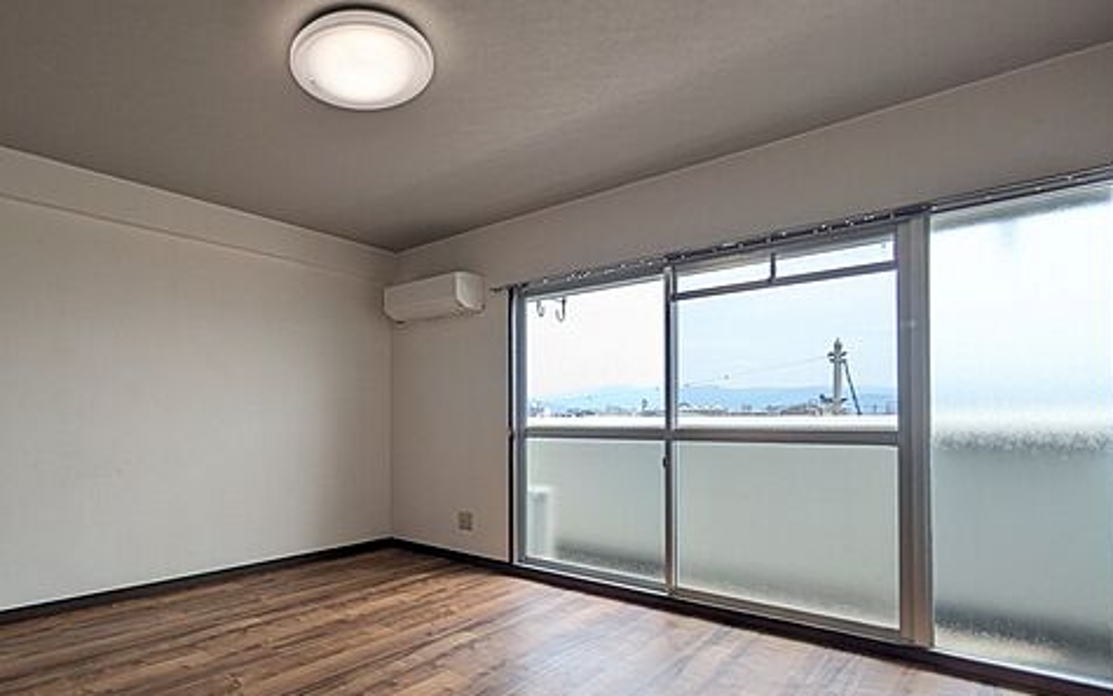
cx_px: 412
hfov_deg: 83.3
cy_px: 412
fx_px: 607
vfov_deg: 59.3
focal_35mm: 20
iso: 49
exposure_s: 1/587
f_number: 2.2
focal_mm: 1.83
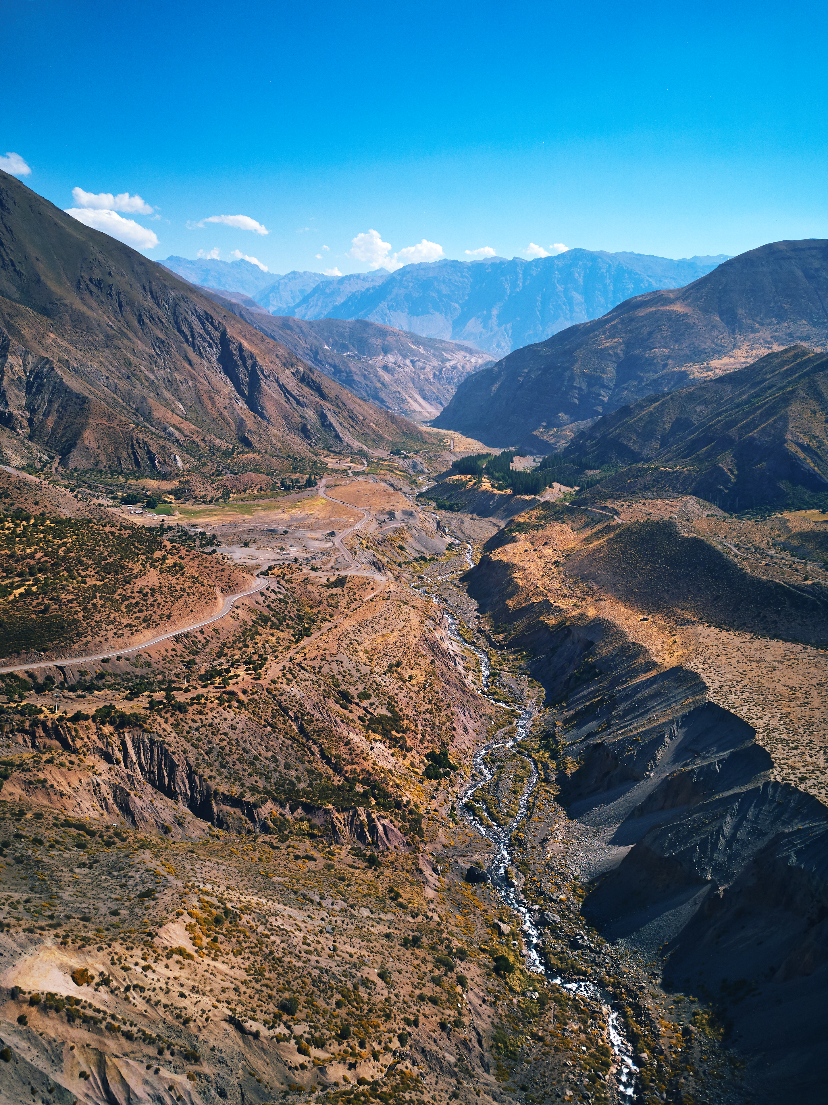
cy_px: 539
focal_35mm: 27
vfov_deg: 65.3
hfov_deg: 51.3
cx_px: 400
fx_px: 861
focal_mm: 4.73
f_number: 2.2
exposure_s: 1/1558
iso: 100
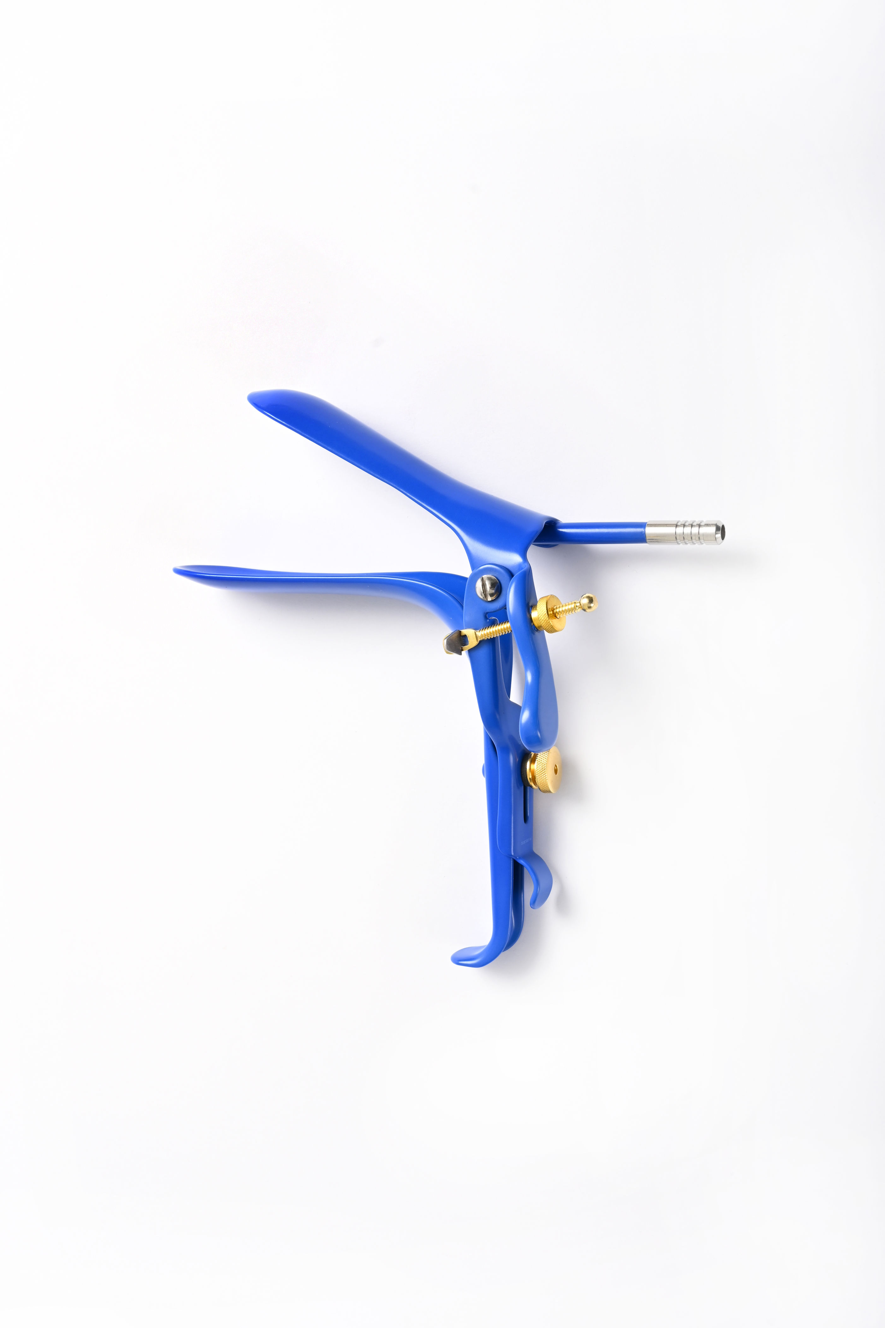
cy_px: 664
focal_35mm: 42
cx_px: 442
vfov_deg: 46.4
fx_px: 1549
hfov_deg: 31.9
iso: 320
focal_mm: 42
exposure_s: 1/200
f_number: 11
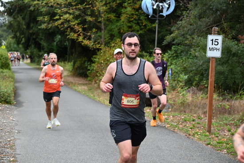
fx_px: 597
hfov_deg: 23.1
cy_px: 82
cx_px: 122
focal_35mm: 88
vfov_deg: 15.5
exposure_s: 1/125
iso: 640
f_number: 6.3
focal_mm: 88
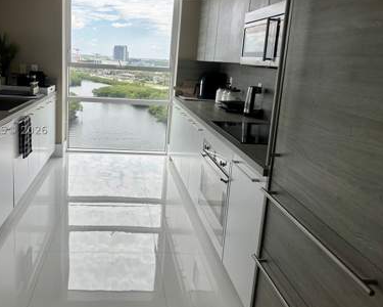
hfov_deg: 58.0
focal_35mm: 30
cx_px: 141
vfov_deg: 48.3
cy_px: 130
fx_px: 340
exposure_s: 1/2809
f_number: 1.78
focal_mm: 6.86
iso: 80
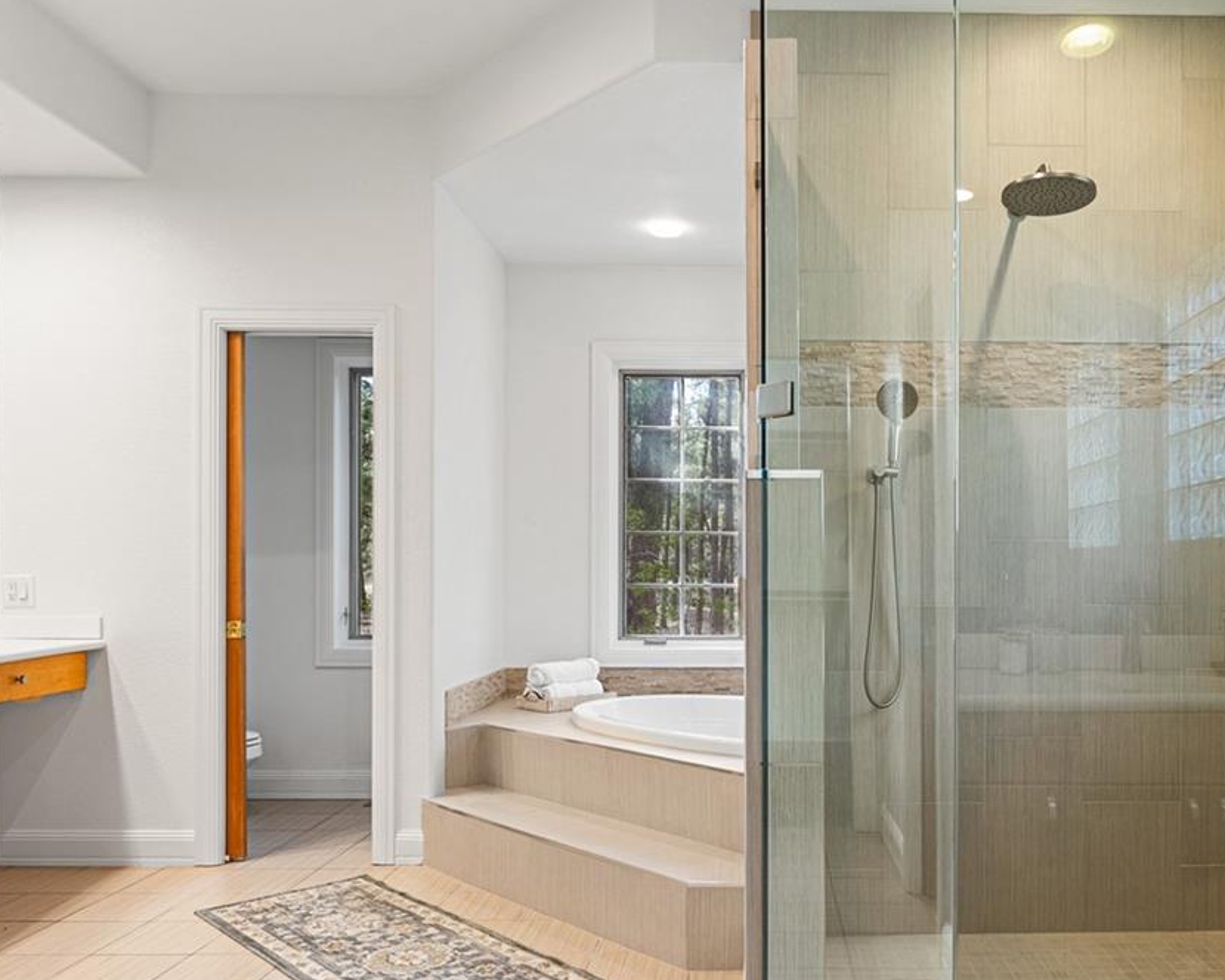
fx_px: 1051
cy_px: 579
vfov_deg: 49.7
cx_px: 785
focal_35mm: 29
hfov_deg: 59.5
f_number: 8
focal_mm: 16
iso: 200
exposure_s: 1/1.25
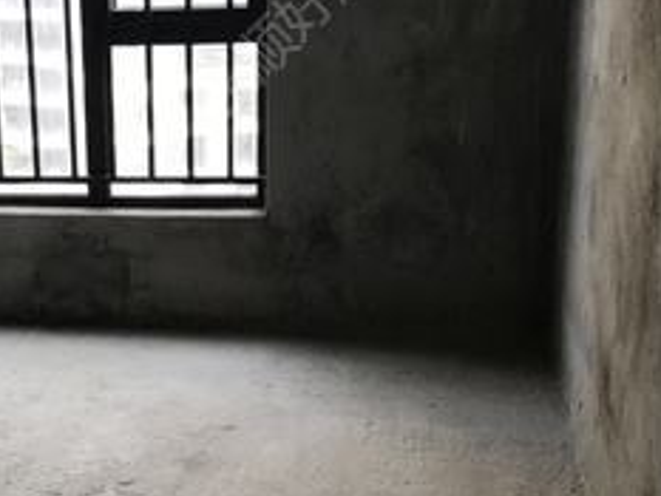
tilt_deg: -19.0
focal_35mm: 72
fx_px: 1376
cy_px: 374
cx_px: 96
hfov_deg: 26.3
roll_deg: +3.2
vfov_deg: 20.3
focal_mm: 3.99
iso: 25
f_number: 1.8
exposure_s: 1/100
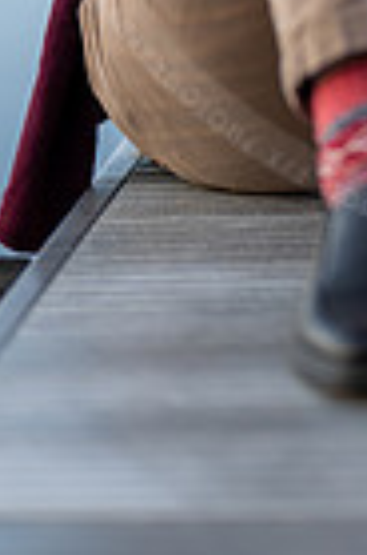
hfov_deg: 4.9
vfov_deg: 7.4
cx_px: 550
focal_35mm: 276
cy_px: -260
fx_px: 4241
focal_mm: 85
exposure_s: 1/2000
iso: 125
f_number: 1.2
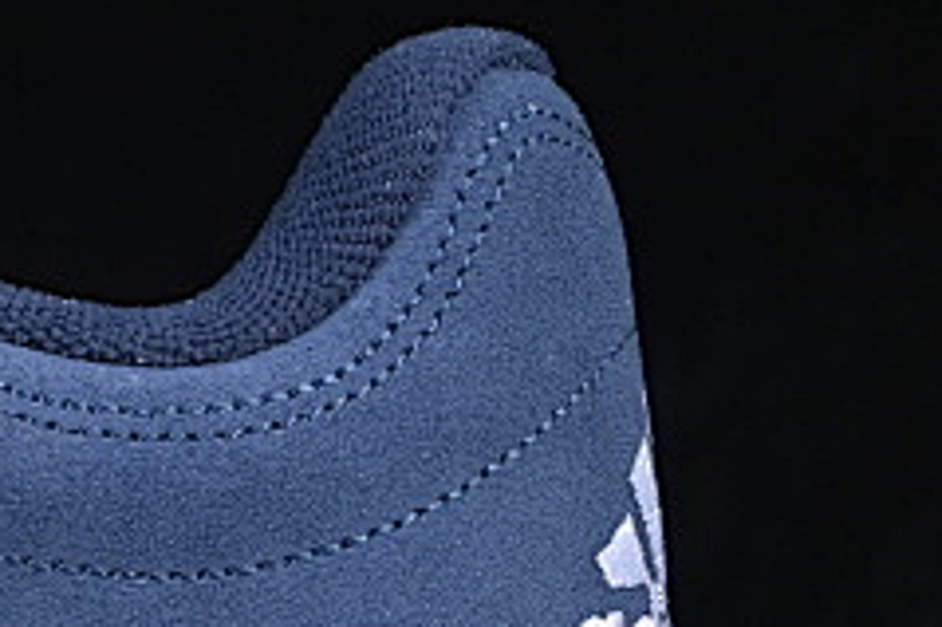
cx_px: -753
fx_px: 8864
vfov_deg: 4.0
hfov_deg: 6.0
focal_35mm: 339
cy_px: 300
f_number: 6.3
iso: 160
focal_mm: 50
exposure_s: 1/60
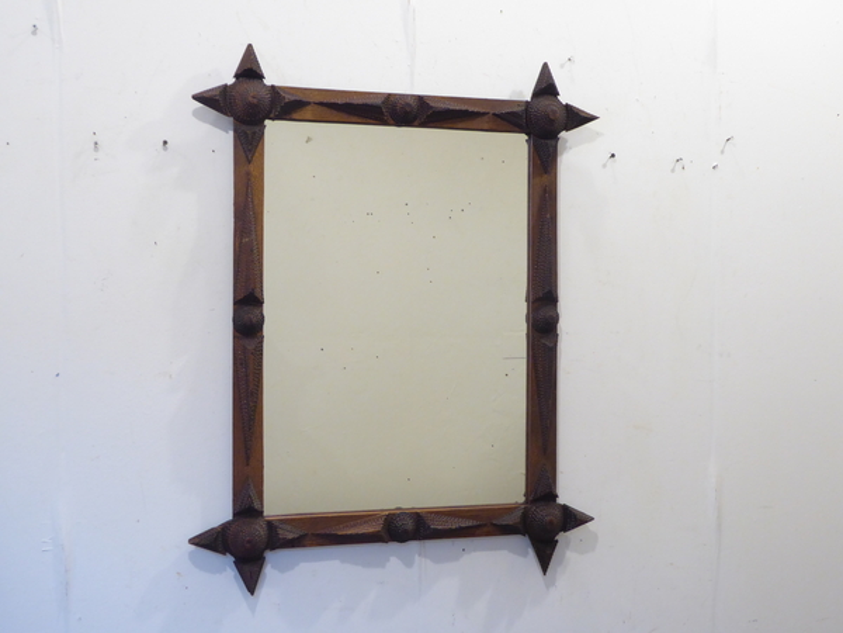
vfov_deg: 34.3
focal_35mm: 42
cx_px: 422
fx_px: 1023
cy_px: 316
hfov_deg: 44.8
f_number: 3.8
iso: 400
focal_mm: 7.2
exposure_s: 1/20
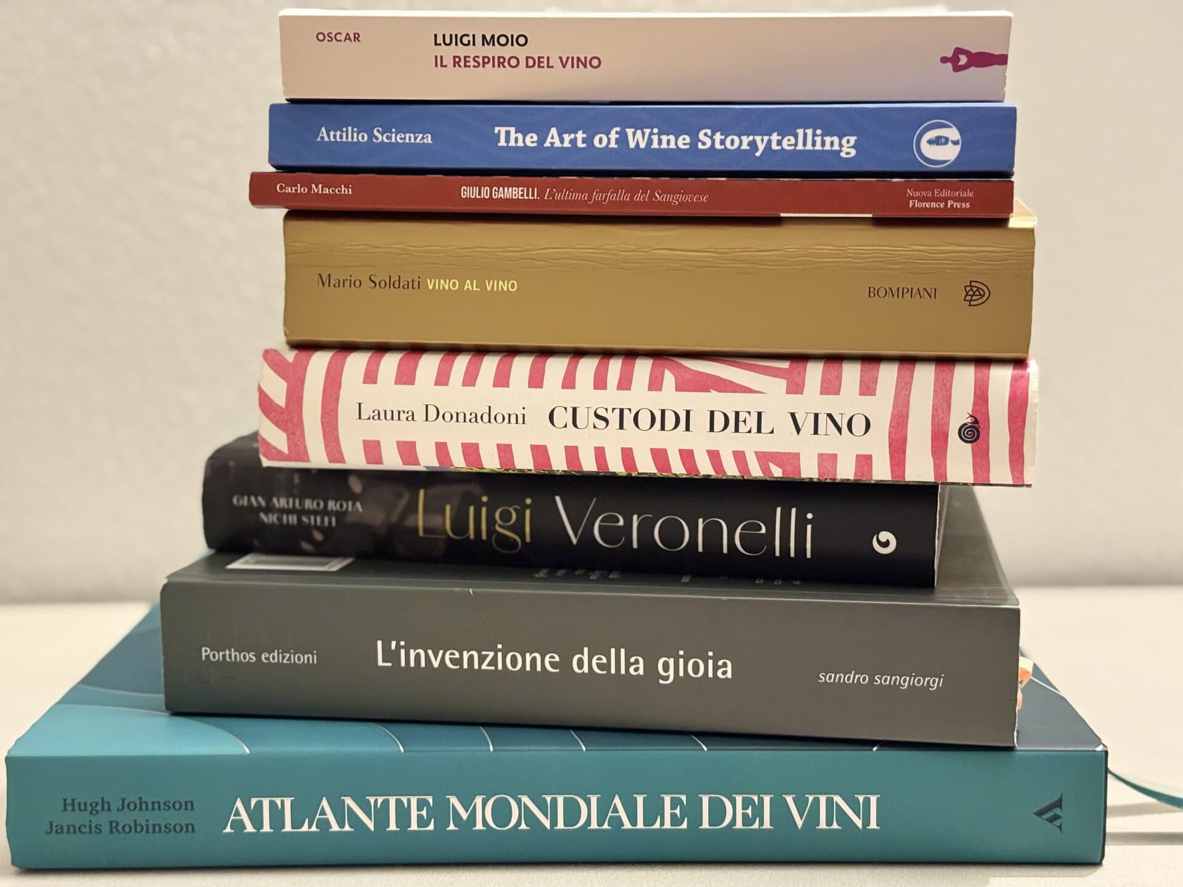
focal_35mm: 48
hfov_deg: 39.7
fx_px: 1640
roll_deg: +0.5
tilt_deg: -10.9
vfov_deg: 30.3
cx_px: 592
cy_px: 444
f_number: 1.78
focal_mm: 6.76
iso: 500
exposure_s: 1/33
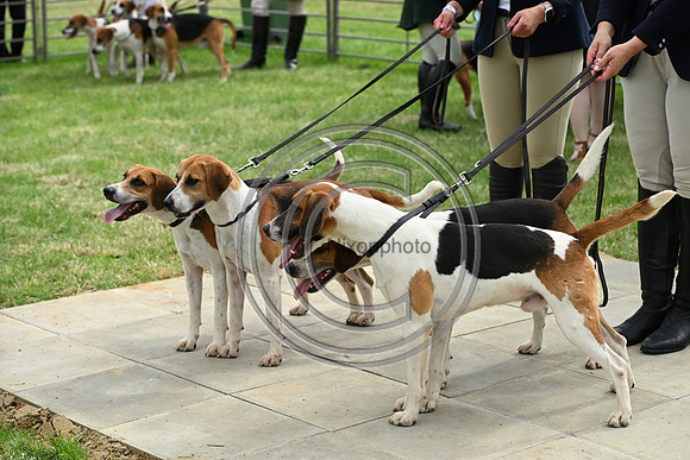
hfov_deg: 22.6
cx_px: 345
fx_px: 1725
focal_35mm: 90
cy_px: 230
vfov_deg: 15.2
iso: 400
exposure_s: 1/1000
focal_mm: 90
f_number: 5.6
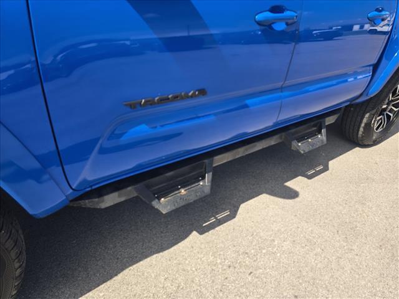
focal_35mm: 23
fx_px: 265
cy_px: 150
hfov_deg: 73.9
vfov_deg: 58.9
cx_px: 200
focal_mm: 6.3
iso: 12
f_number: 1.7
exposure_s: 1/455
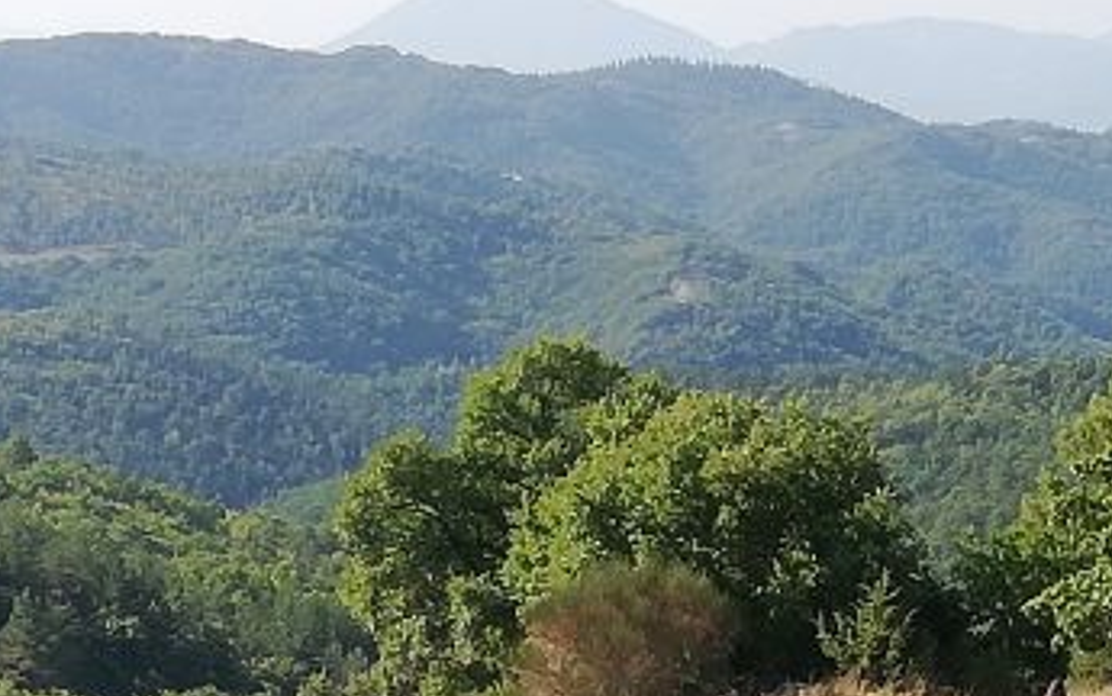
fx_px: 4942
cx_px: 783
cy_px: 451
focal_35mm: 163
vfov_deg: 8.1
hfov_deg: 12.8
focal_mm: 3.81
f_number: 2.2
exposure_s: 1/631
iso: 50
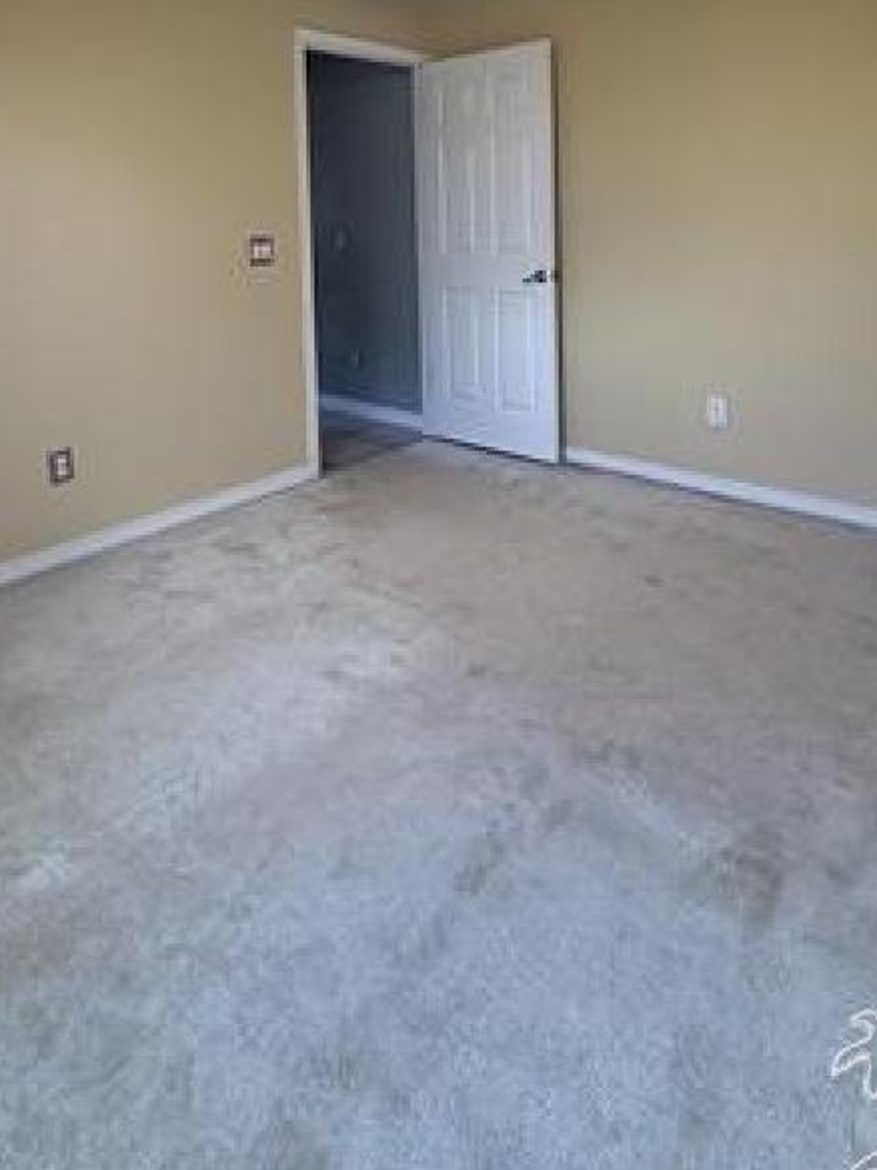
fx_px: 777
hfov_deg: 58.8
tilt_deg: -2.3
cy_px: 252
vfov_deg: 67.7
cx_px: 473
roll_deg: +1.6
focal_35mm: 23
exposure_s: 1/120
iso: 200
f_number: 2.2
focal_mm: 2.22
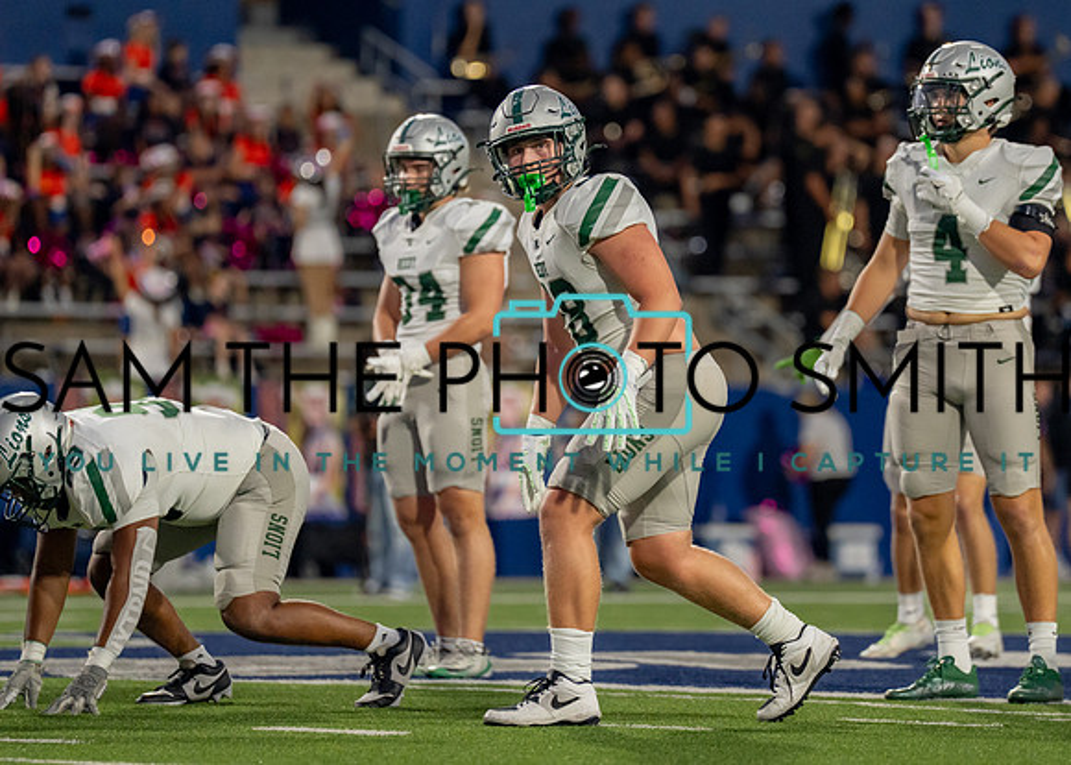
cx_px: 652
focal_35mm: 331
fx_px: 10053
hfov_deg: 6.1
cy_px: 283
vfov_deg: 4.4
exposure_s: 1/1600
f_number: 2.8
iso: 2000
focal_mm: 200
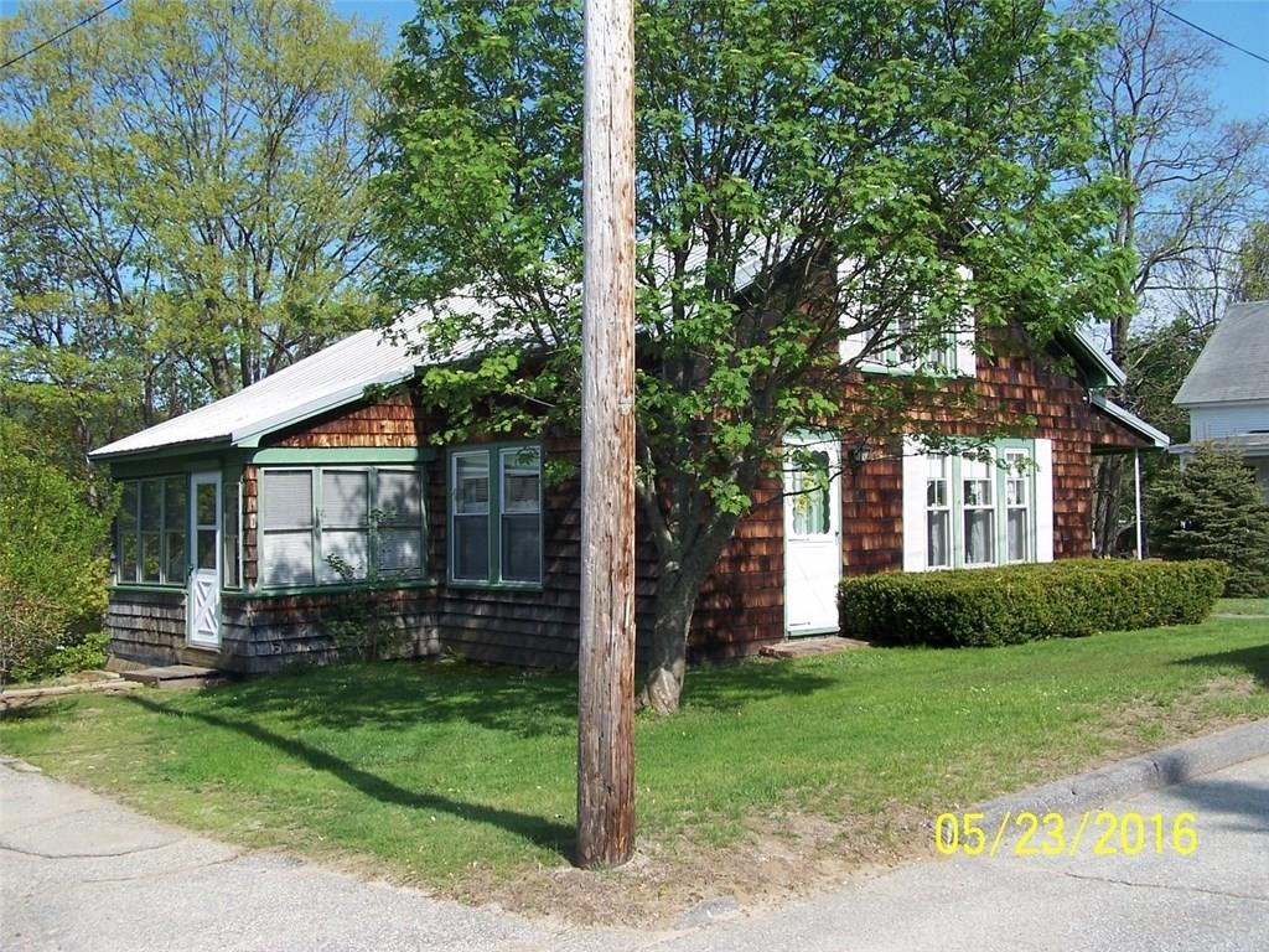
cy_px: 476
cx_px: 634
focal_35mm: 38
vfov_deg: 37.7
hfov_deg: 49.0
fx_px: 1393
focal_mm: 6.3
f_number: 4
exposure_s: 1/500
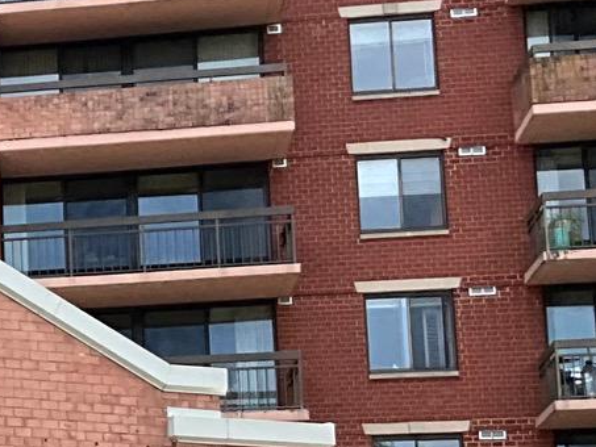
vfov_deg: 11.2
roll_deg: +0.0
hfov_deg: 13.6
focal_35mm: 131
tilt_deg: +11.3
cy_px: 455
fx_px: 2256
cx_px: -460
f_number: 1.8
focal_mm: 3
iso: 25
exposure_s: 1/792
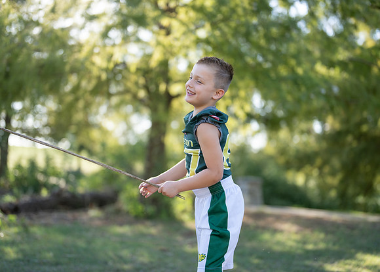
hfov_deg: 37.2
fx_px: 565
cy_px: 136
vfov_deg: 27.0
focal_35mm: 52
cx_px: 190
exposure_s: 1/1250
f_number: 1.2
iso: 100
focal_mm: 50
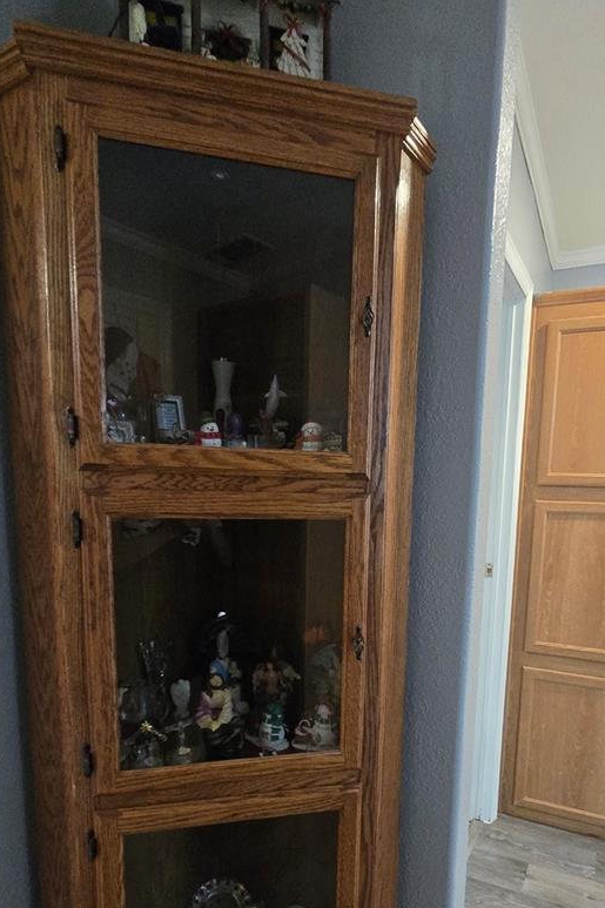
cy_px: 572
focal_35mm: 21
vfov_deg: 79.6
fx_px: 530
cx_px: 345
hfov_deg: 59.2
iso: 640
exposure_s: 1/60
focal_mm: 2.2
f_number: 2.2
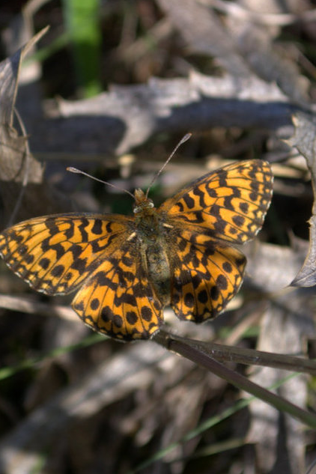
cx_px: 133
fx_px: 1656
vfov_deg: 16.3
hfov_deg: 10.9
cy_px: 236
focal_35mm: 126
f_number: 6.3
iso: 100
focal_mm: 55
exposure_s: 1/160
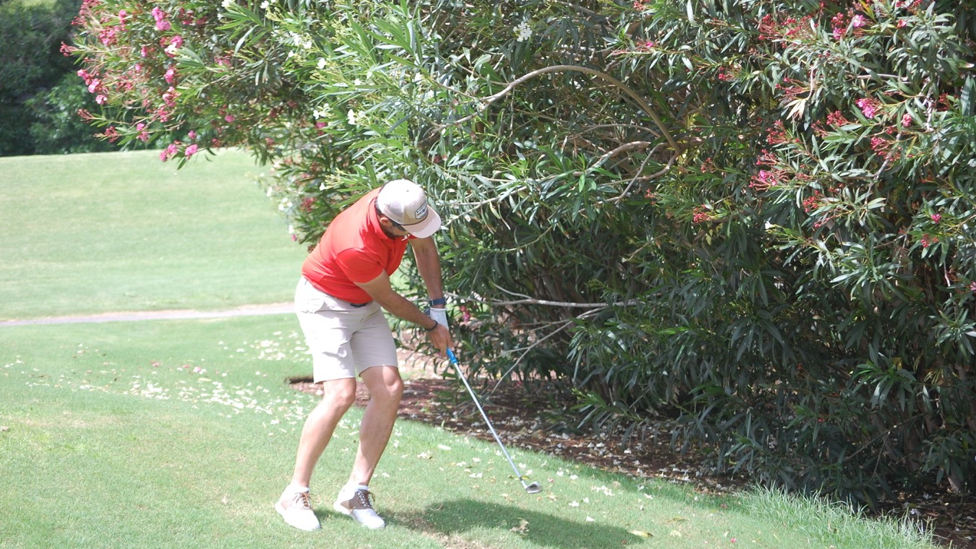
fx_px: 3067
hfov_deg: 18.1
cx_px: 486
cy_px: 293
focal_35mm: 119
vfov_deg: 10.2
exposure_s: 1/400
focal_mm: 75
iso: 400
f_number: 5
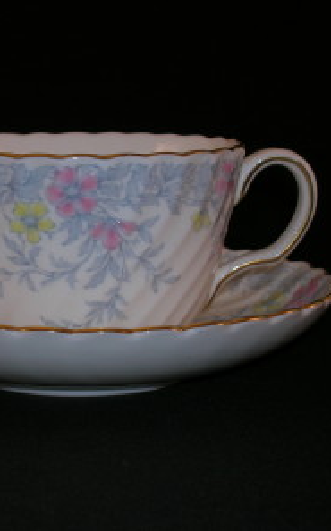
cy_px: 265
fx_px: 1447
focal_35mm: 100
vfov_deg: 20.8
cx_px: 82
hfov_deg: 13.0
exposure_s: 1/60.1
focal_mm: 11.7
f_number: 3.9
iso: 50
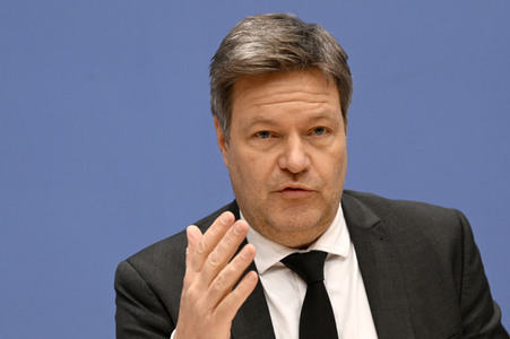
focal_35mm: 140
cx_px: 255
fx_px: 1982
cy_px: 170
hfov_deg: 14.7
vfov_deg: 9.8
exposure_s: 1/500
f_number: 5.6
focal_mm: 140
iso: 4000
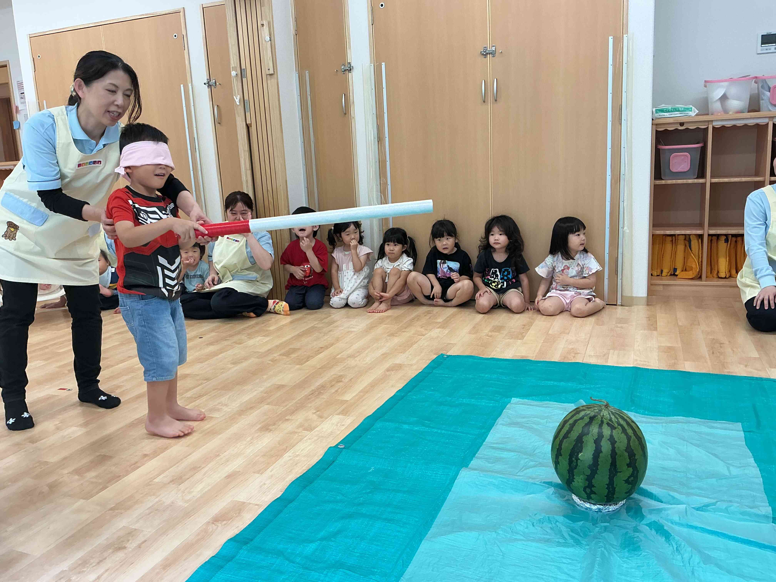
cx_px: 388
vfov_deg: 48.2
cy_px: 291
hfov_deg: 61.7
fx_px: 650
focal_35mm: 29
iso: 40
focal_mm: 3
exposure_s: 1/120
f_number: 1.8
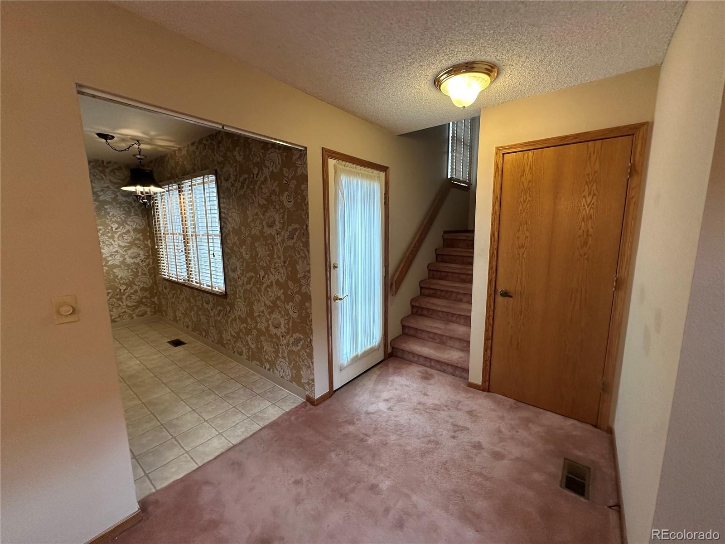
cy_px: 272
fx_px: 293
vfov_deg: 85.7
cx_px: 362
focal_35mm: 14
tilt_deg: -8.1
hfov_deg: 102.1
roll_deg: +0.0
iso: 200
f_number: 2.2
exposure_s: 1/120
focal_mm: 2.22
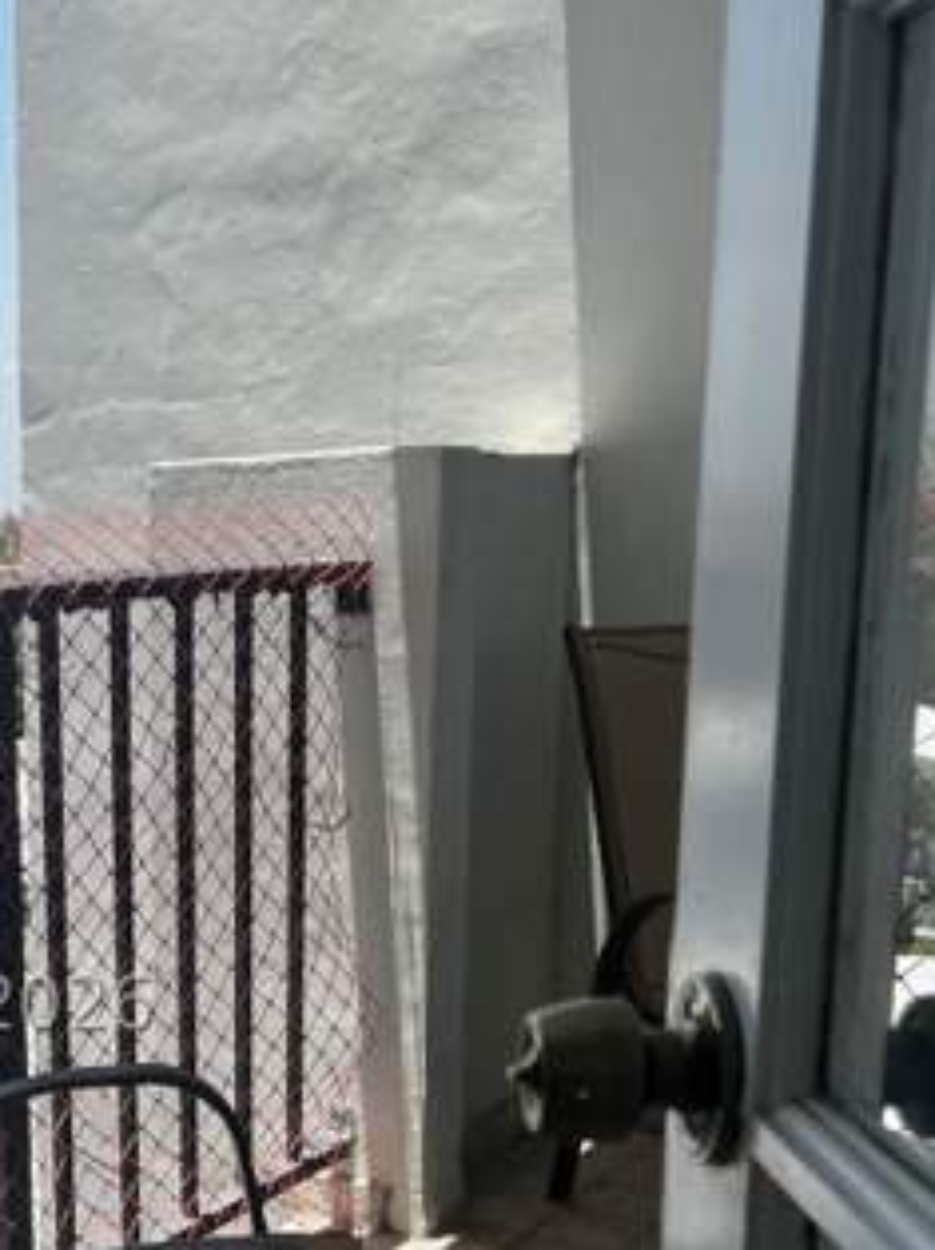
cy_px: 1003
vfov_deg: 35.0
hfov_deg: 26.4
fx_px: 1911
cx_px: 60
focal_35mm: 53
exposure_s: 1/3165
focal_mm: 5.7
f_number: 1.5
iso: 50
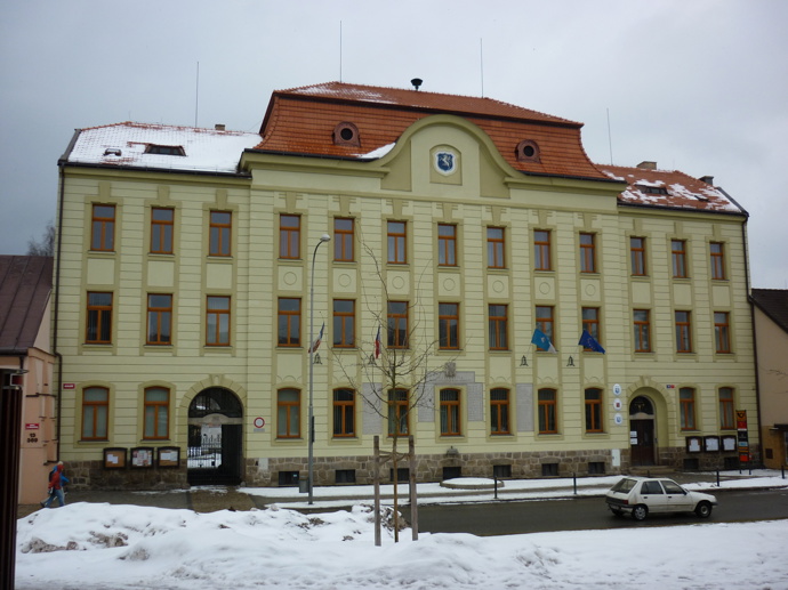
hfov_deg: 55.4
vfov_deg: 42.9
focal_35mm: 33
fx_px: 751
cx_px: 394
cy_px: 295
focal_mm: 5.5
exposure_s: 1/800
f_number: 2.8
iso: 80
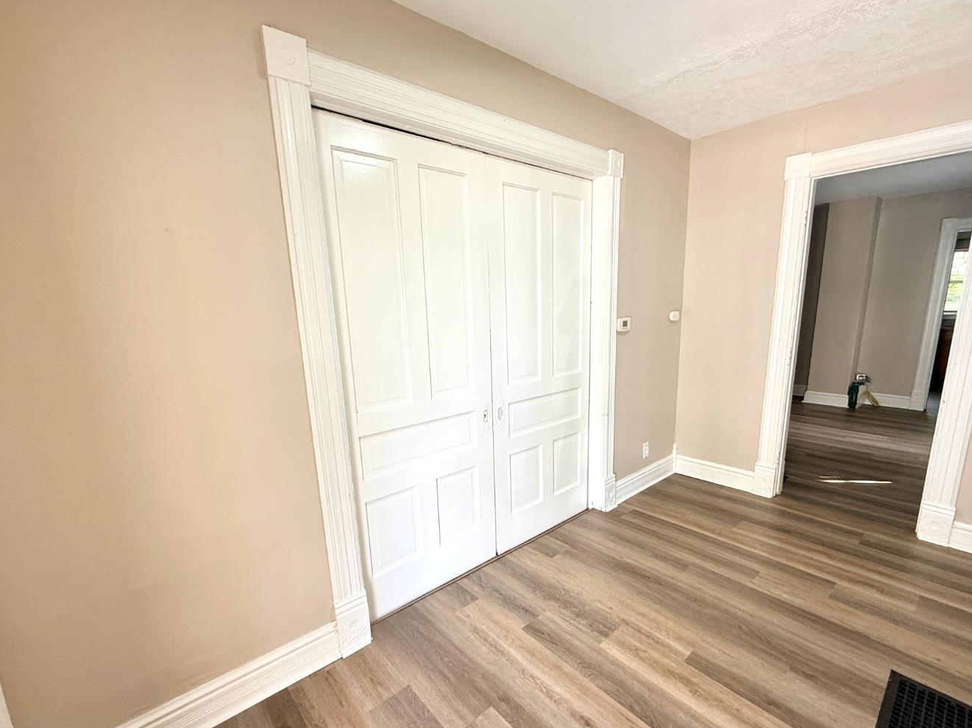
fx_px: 449
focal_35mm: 16
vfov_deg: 77.9
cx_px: 506
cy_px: 396
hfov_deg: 94.5
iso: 125
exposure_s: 1/99
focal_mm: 2.22
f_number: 2.2
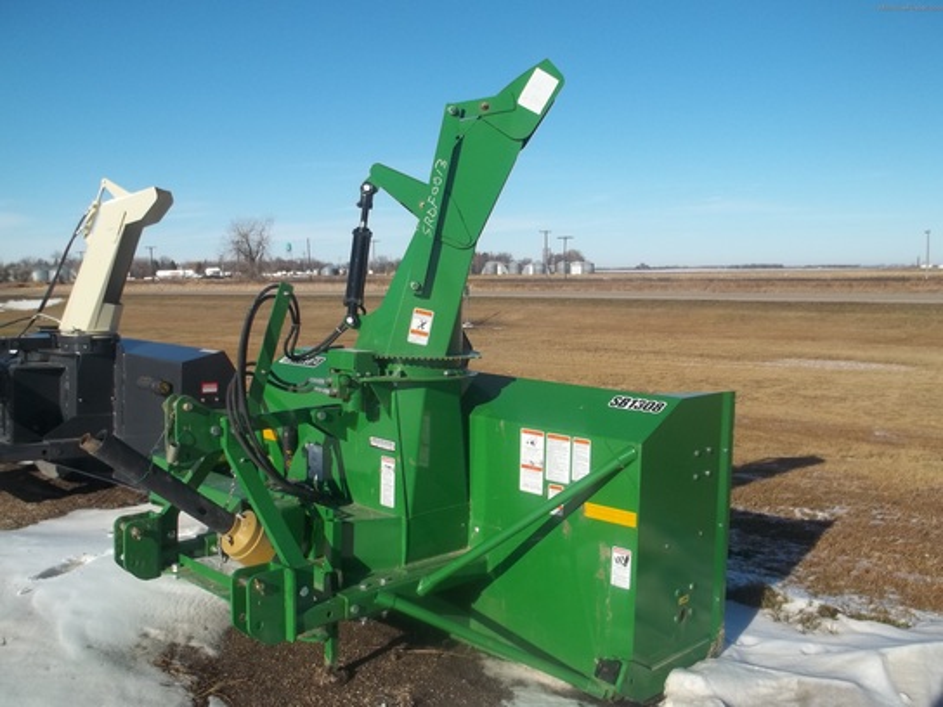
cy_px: 354
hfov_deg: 55.4
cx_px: 472
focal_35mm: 33
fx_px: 899
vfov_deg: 42.9
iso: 64
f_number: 8
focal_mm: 5.9
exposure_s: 1/250
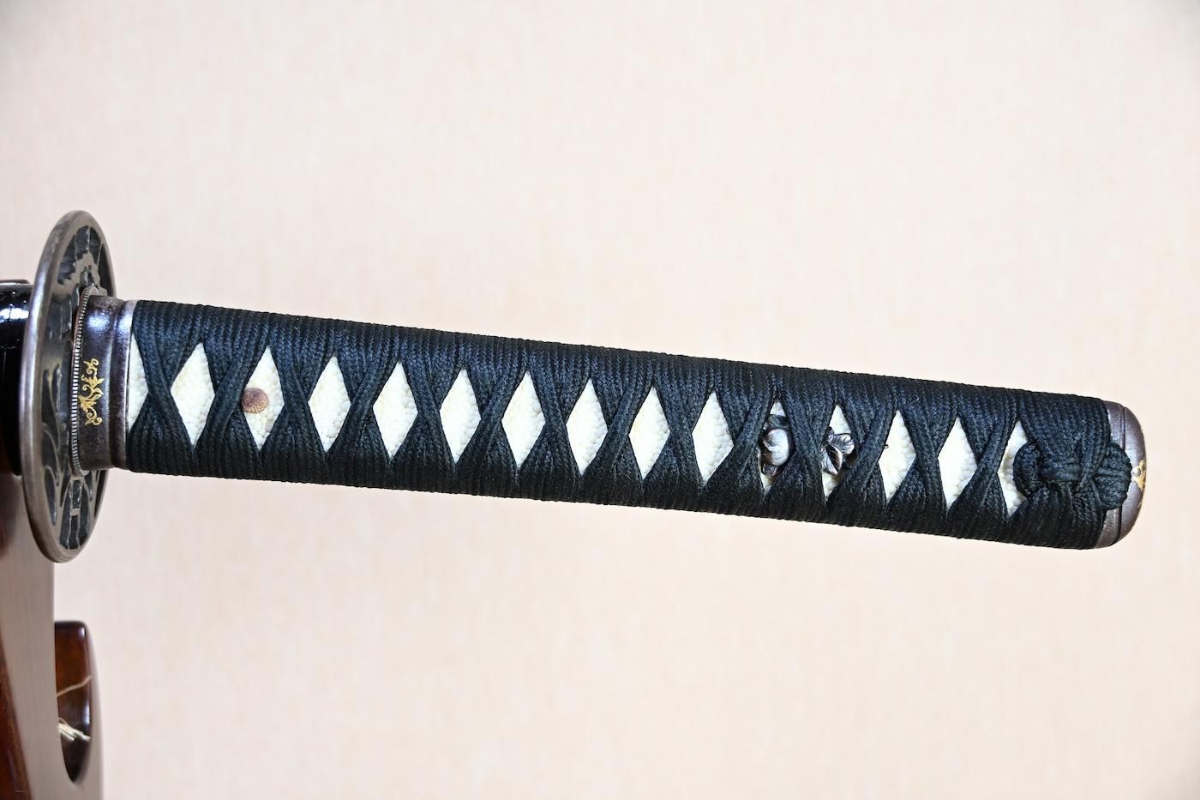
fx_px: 1750
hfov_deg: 37.9
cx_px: 600
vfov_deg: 25.7
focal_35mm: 52
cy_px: 400
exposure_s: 1/2
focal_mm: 35
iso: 100
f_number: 4.2
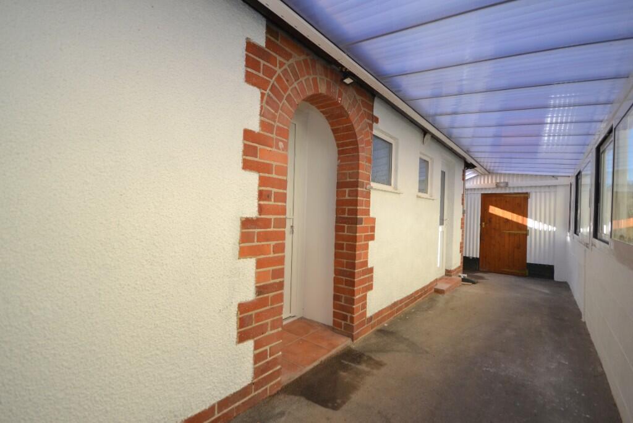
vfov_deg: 77.3
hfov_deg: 100.4
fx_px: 264
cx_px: 316
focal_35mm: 15
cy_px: 212
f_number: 5.6
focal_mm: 10
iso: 200
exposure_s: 1/125
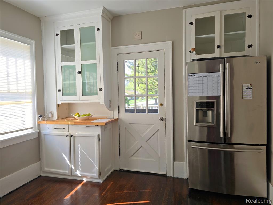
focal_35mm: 23
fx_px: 181
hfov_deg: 73.9
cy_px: 102
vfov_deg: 58.9
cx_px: 136
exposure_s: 1/180
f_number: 1.7
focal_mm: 6.3
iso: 25
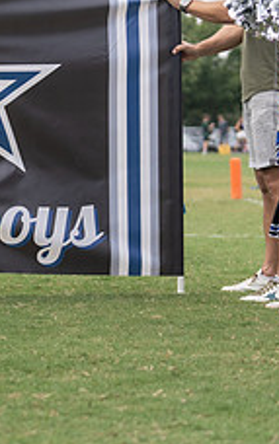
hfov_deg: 6.6
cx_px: -5
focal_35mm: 198
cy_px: 140
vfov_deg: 10.6
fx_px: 2403
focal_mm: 70
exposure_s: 1/1250
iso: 125
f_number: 2.8
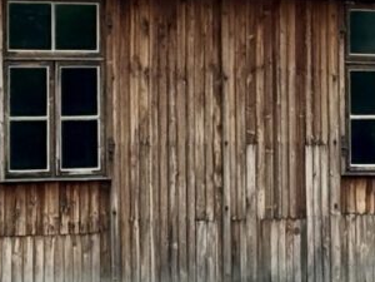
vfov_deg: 5.3
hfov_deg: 7.2
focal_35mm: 277
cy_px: -85
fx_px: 3001
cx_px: 181
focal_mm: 5.96
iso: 32
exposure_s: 1/799
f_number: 1.6
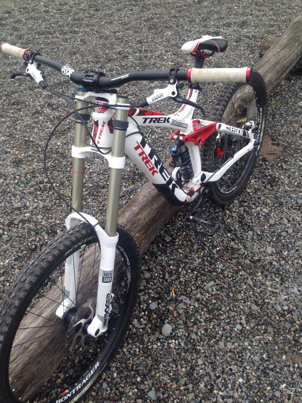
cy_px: 202
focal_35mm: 33
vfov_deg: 55.4
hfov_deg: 42.9
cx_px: 151
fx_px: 384
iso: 50
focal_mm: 4.12
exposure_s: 1/317
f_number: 2.4
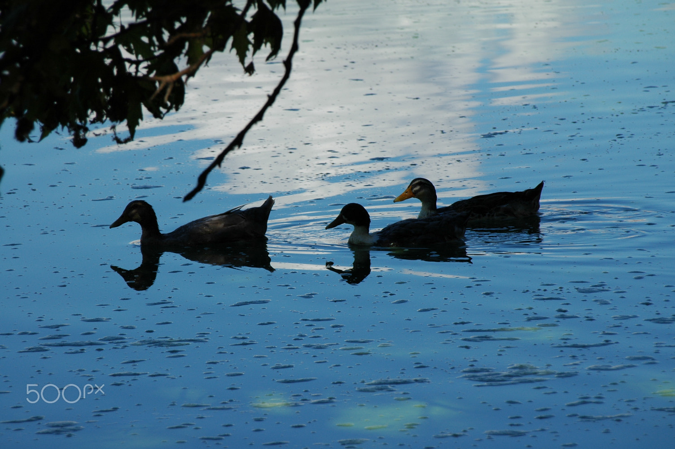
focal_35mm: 225
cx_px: 338
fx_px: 4215
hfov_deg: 9.2
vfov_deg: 6.1
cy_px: 224
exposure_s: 1/800
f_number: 7.1
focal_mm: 150
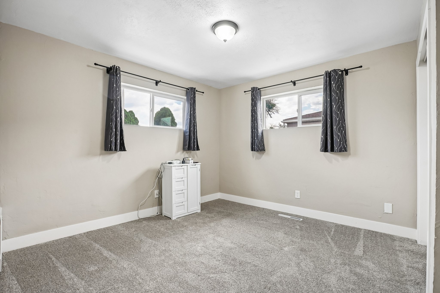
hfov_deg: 96.7
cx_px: 220
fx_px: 196
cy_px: 146
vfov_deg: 73.7
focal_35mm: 16
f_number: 8
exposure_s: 1/40
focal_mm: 16
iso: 400
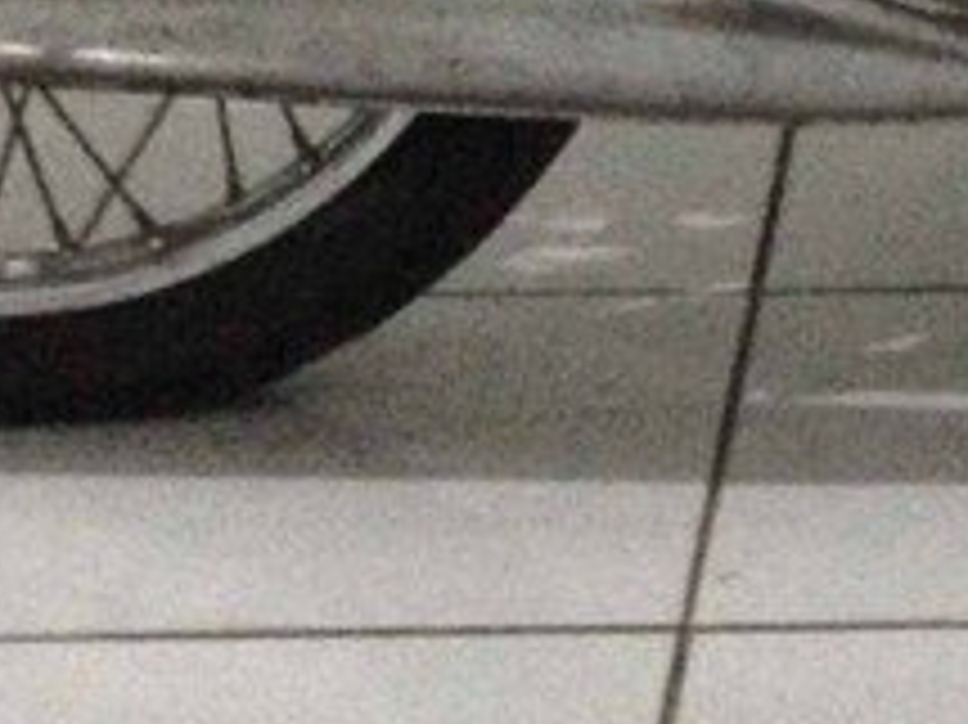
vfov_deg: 8.8
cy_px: -850
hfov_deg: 12.2
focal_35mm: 157
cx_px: 1225
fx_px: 4388
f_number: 2.4
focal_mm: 4.12
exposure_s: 1/15
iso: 800
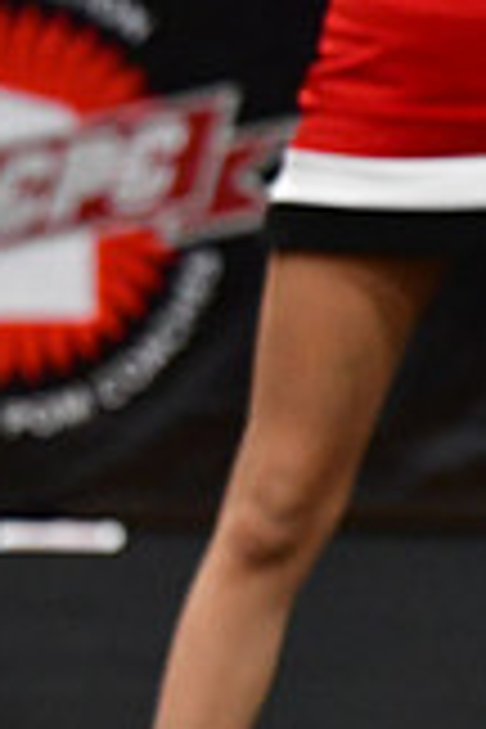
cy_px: 25
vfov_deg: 1.9
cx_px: -774
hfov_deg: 1.3
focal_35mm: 1075
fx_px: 21767
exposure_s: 1/500
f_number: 3.5
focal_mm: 200
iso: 5000
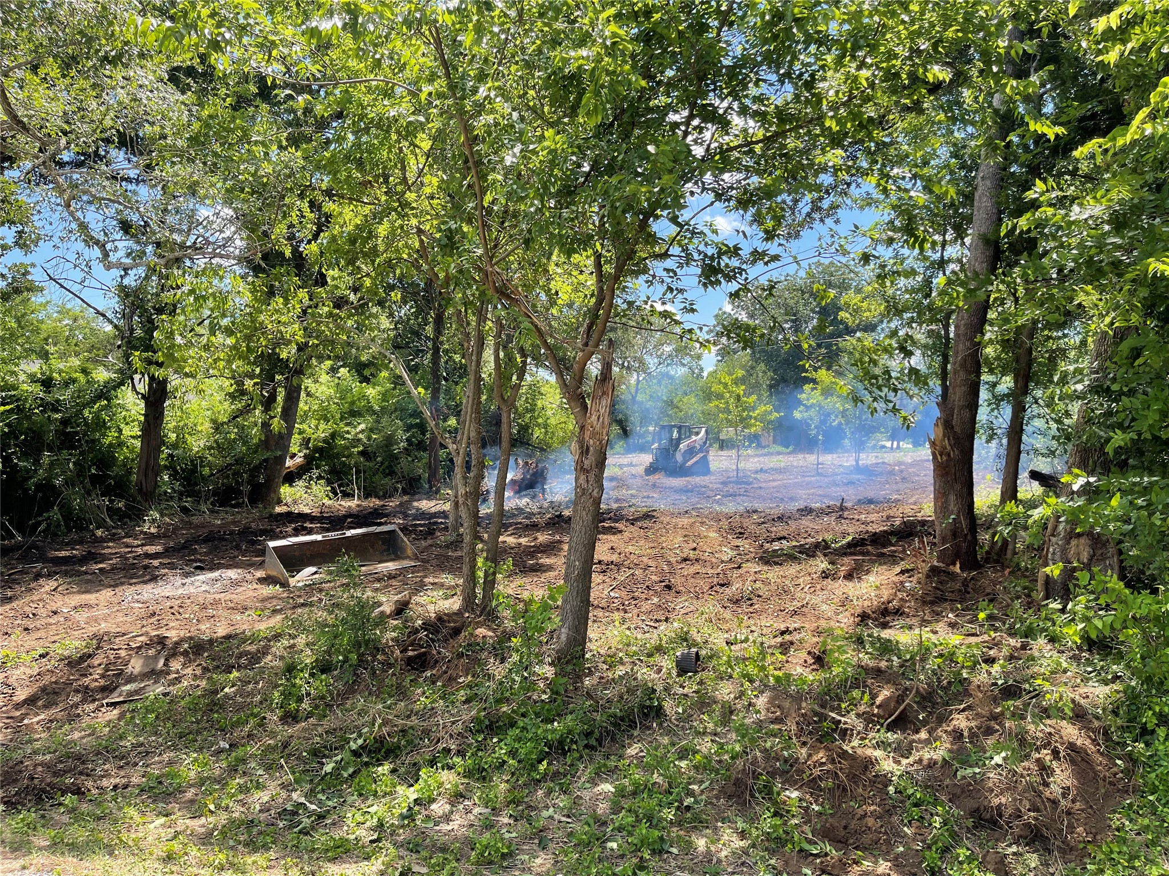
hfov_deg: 69.4
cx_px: 584
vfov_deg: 54.9
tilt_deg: +0.9
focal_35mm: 25
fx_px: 844
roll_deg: -1.2
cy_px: 438
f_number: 1.6
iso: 32
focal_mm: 5.1
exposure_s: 1/861
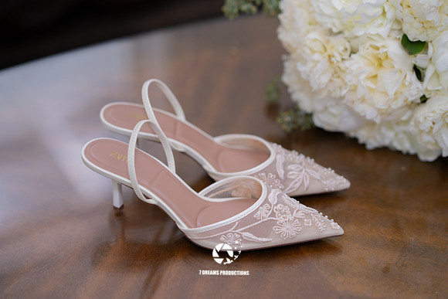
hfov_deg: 23.9
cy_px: 150
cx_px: 224
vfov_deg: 16.1
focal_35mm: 85
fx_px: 1058
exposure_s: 1/125
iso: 500
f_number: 2
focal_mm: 85
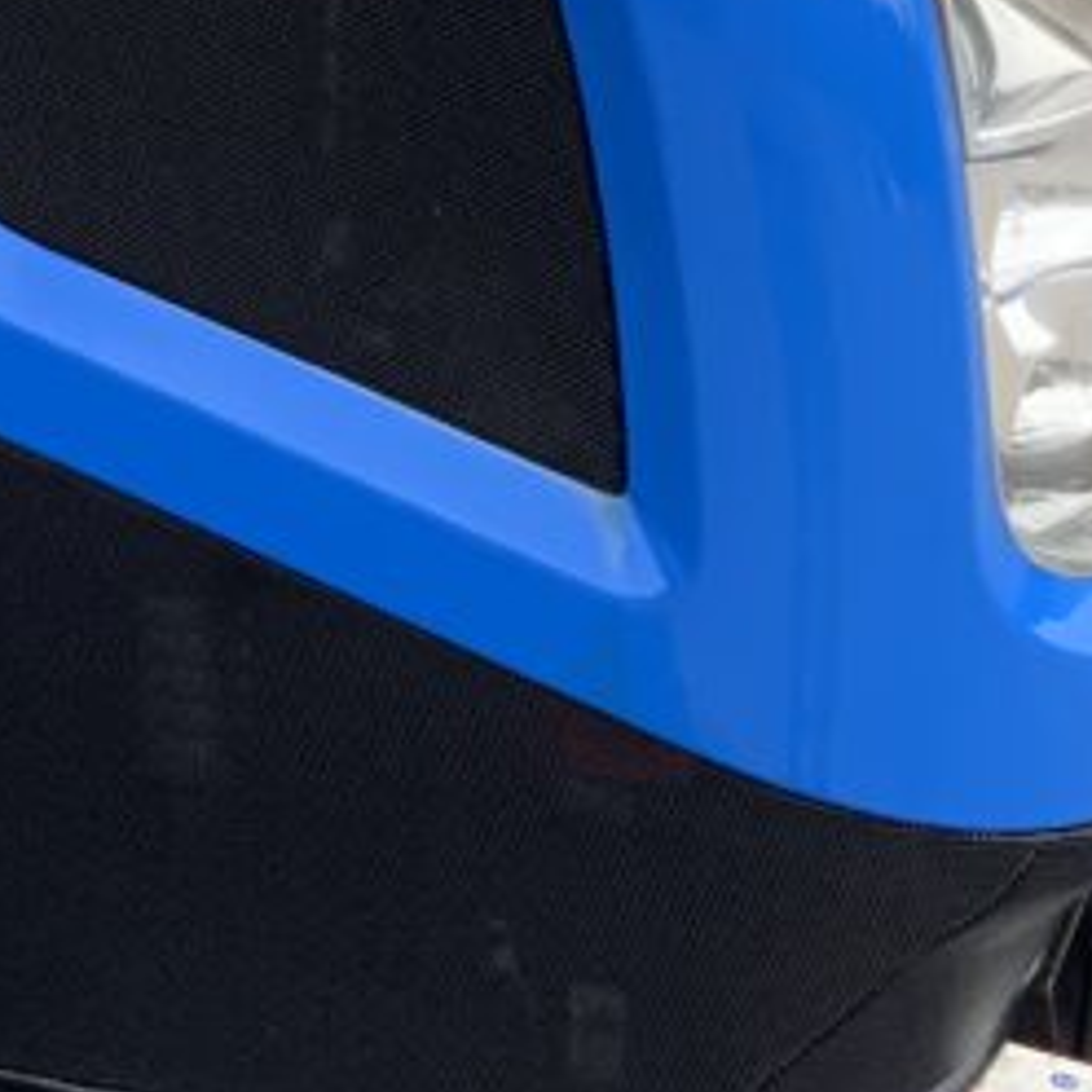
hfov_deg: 15.9
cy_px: -136
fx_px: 3783
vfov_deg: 15.9
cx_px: -163
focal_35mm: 106
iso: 16
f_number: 1.8
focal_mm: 3
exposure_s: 1/666
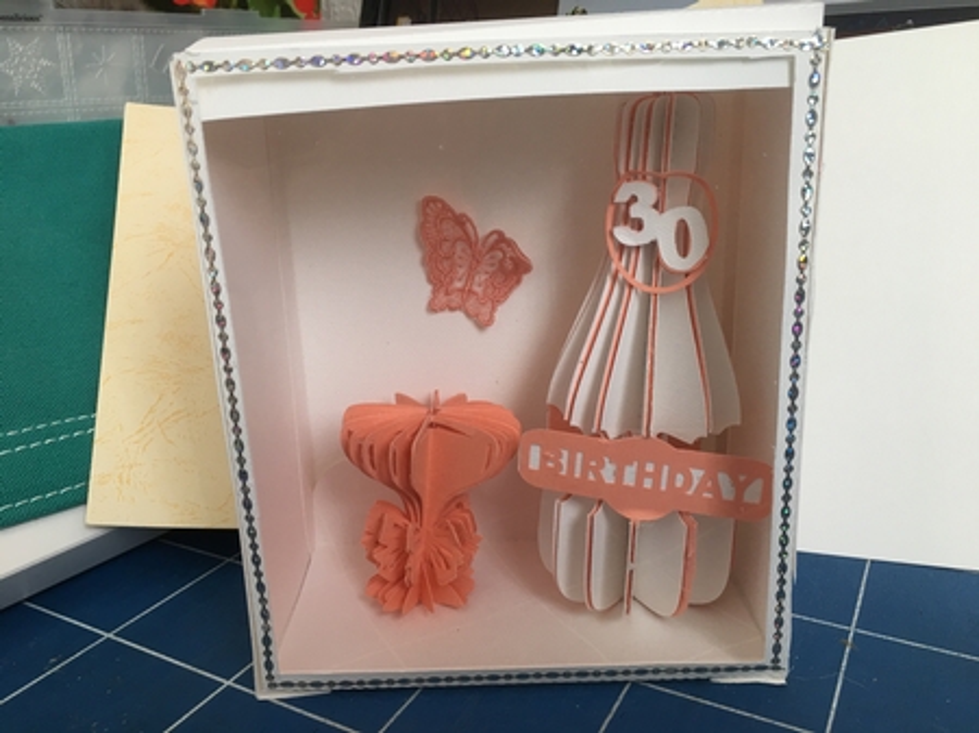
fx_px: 820
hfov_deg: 61.7
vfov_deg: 48.2
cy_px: 366
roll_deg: +2.1
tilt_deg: -16.5
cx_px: 490
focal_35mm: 29
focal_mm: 4.15
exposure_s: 1/33
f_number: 2.2
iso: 25
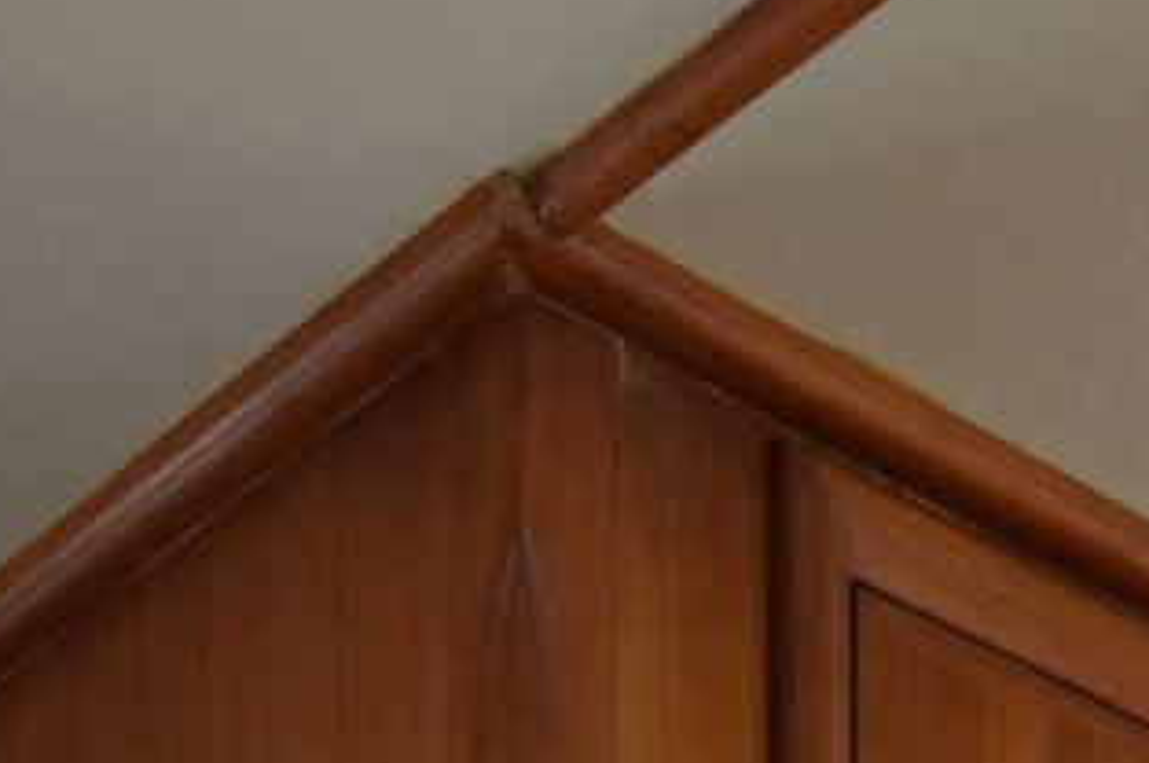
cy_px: 2559
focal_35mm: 120
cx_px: 1072
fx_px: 3826
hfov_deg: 16.8
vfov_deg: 8.6
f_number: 5.6
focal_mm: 10
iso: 100
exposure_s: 1/3
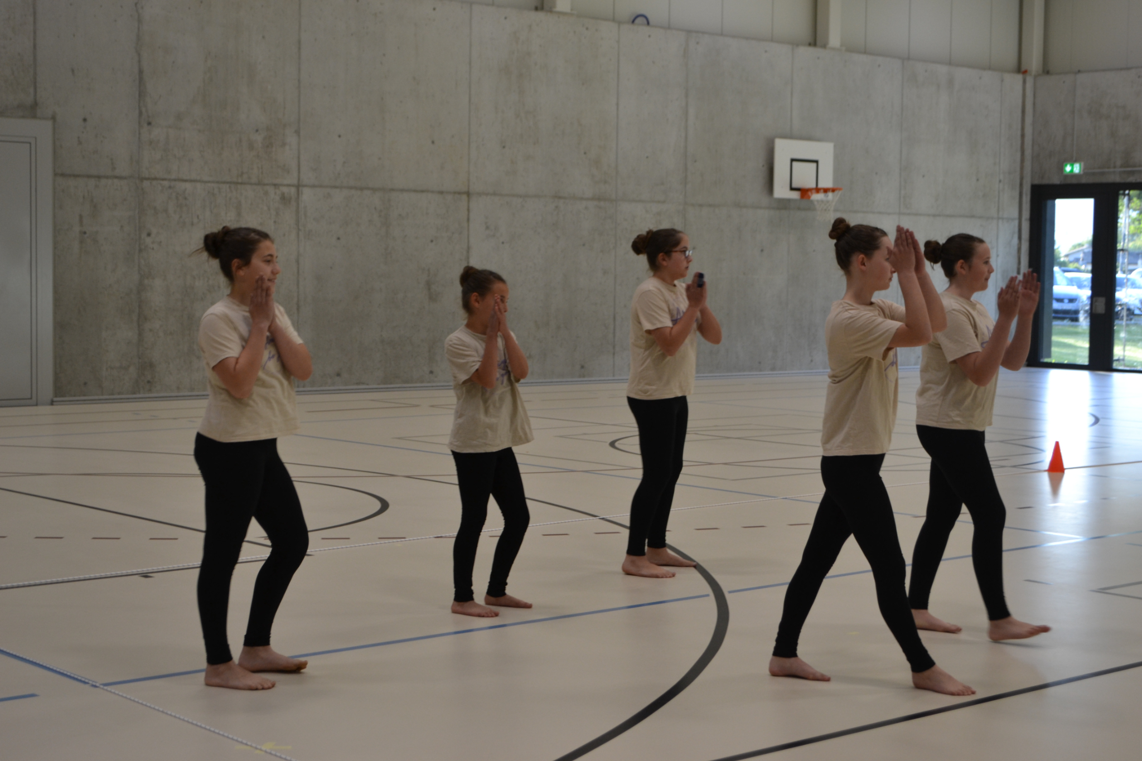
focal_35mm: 60
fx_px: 1903
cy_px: 380
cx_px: 571
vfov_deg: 22.6
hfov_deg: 33.4
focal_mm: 40
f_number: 5.3
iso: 400
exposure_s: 1/100
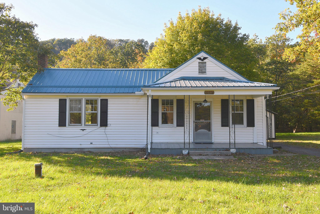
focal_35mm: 36
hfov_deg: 53.1
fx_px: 320
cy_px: 107
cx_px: 160
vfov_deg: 36.9
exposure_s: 1/250
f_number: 8
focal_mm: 24
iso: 160
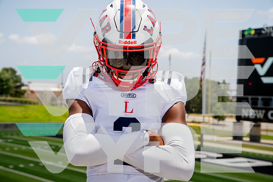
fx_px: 531
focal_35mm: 70
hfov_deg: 28.8
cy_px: 91
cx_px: 136
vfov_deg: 19.5
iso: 100
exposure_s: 1/250
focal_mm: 70
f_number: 7.1
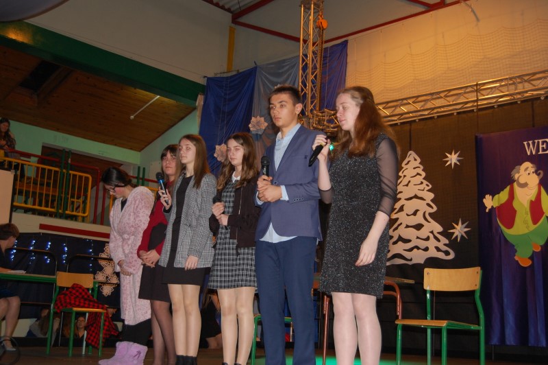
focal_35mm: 46
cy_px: 182
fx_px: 707
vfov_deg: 28.9
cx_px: 274
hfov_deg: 42.4
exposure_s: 1/60
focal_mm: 31
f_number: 4.5
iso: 400
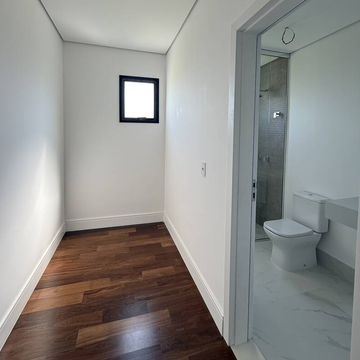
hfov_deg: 84.0
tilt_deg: -1.5
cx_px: 176
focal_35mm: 17
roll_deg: -1.7
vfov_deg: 83.1
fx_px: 200
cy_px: 146
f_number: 2.2
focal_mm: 2.22
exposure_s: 1/99
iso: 80
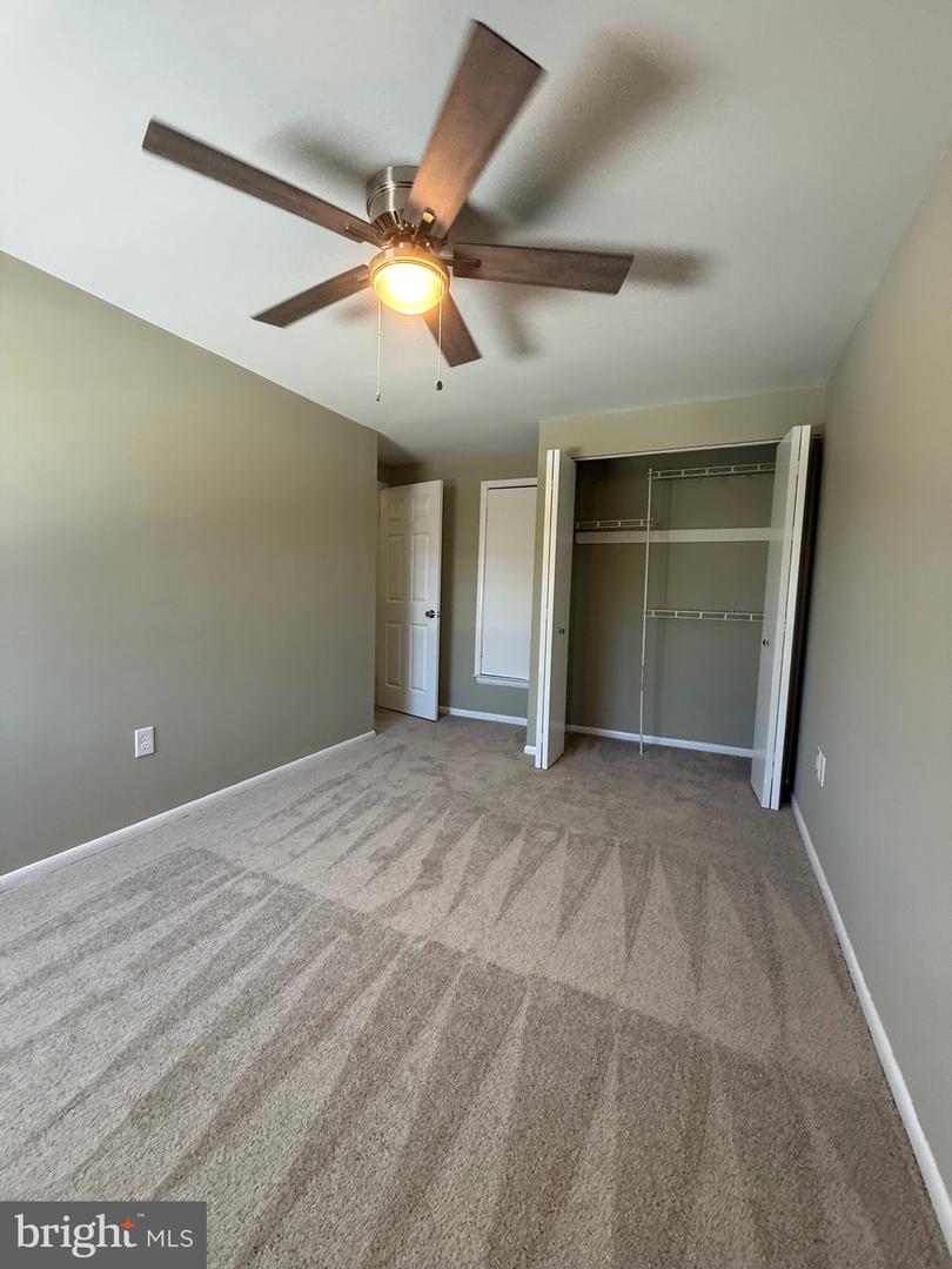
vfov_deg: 102.1
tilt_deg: -3.3
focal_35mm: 14
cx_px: 476
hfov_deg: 85.7
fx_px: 513
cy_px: 634
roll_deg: -1.4
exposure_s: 1/120
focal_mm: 2.22
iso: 320
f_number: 2.2
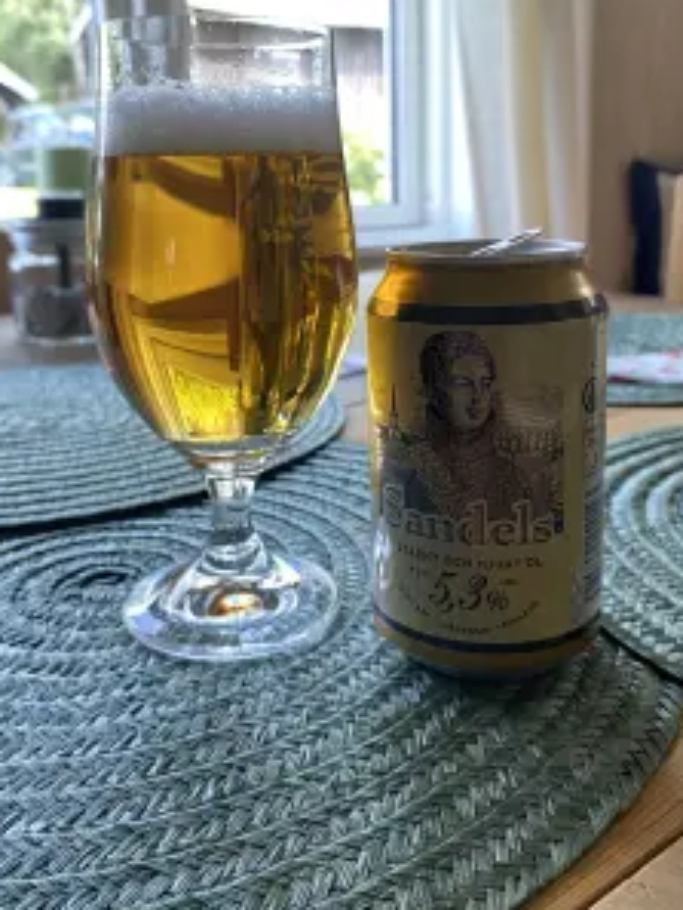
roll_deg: +1.6
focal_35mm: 35
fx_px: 920
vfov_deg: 52.3
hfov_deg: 40.7
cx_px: 343
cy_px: 371
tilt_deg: -9.2
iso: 125
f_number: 1.8
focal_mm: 4.25
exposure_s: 1/92
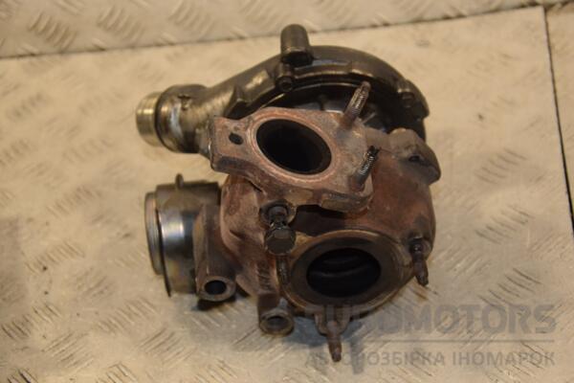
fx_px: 1244
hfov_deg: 26.0
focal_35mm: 78
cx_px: 287
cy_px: 192
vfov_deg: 17.5
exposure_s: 1/160
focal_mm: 52
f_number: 5
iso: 800
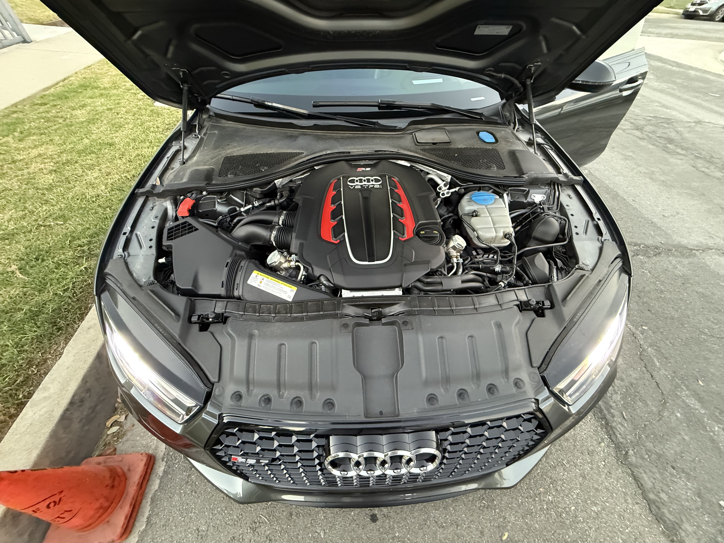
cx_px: 362
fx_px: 293
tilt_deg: -47.3
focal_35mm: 14
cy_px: 272
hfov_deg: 102.1
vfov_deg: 85.7
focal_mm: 2.22
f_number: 2.2
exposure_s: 1/49
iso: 800
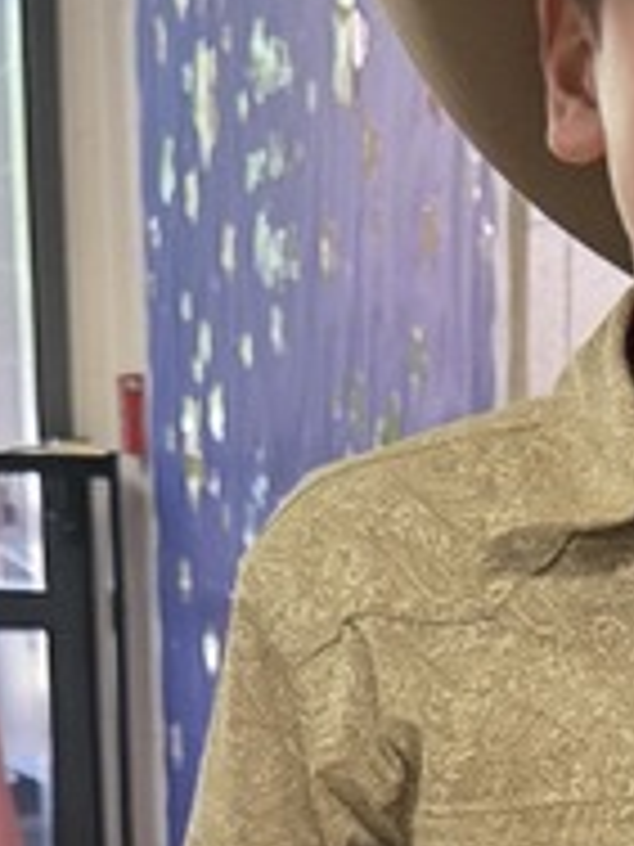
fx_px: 3053
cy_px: 1332
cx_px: 832
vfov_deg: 14.5
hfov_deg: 11.5
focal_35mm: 125
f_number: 1.8
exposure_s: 1/120
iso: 320
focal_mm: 5.4
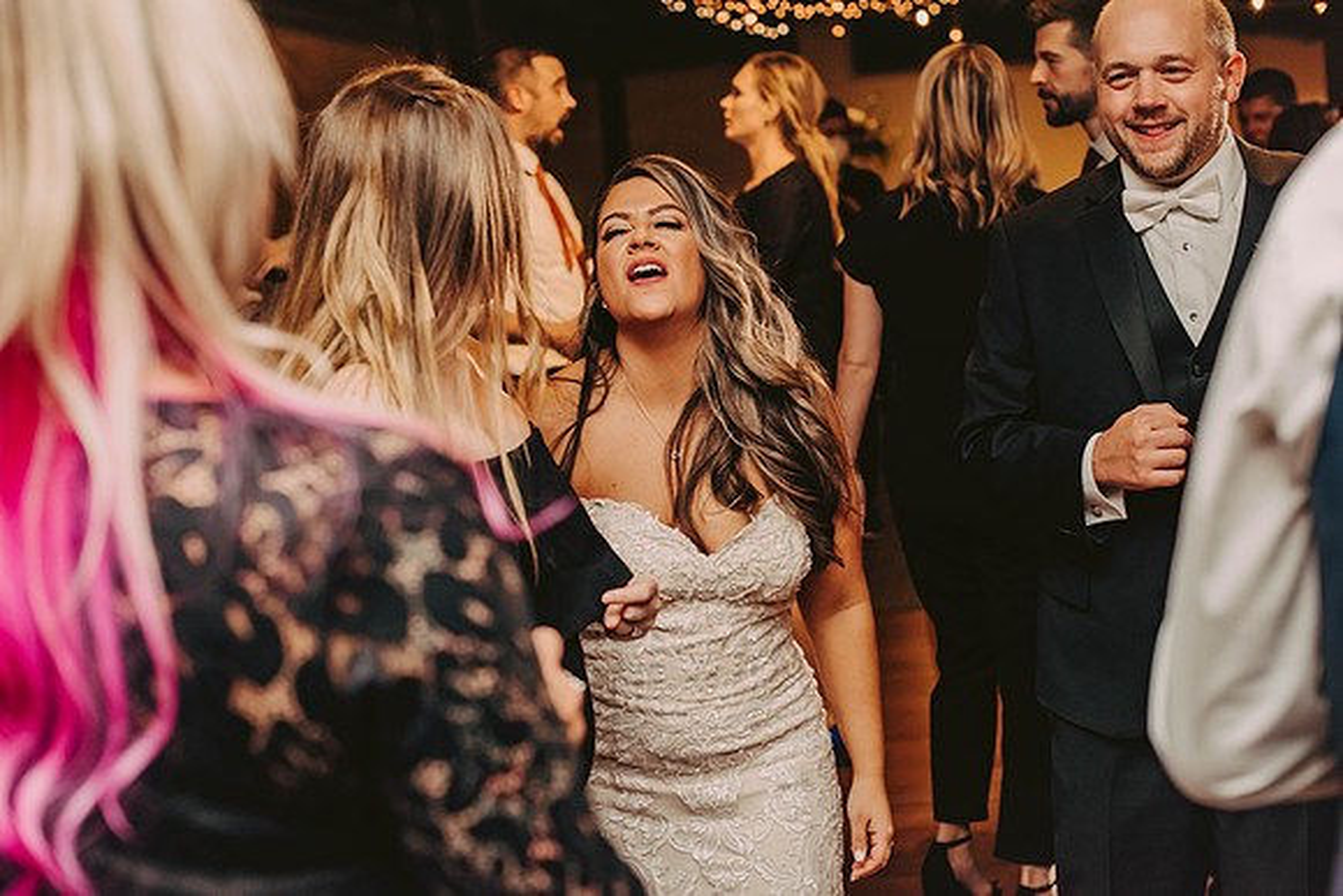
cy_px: 448
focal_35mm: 50
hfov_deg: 39.6
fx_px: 1866
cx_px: 672
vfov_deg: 27.0
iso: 2000
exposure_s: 1/200
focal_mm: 50
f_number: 3.2
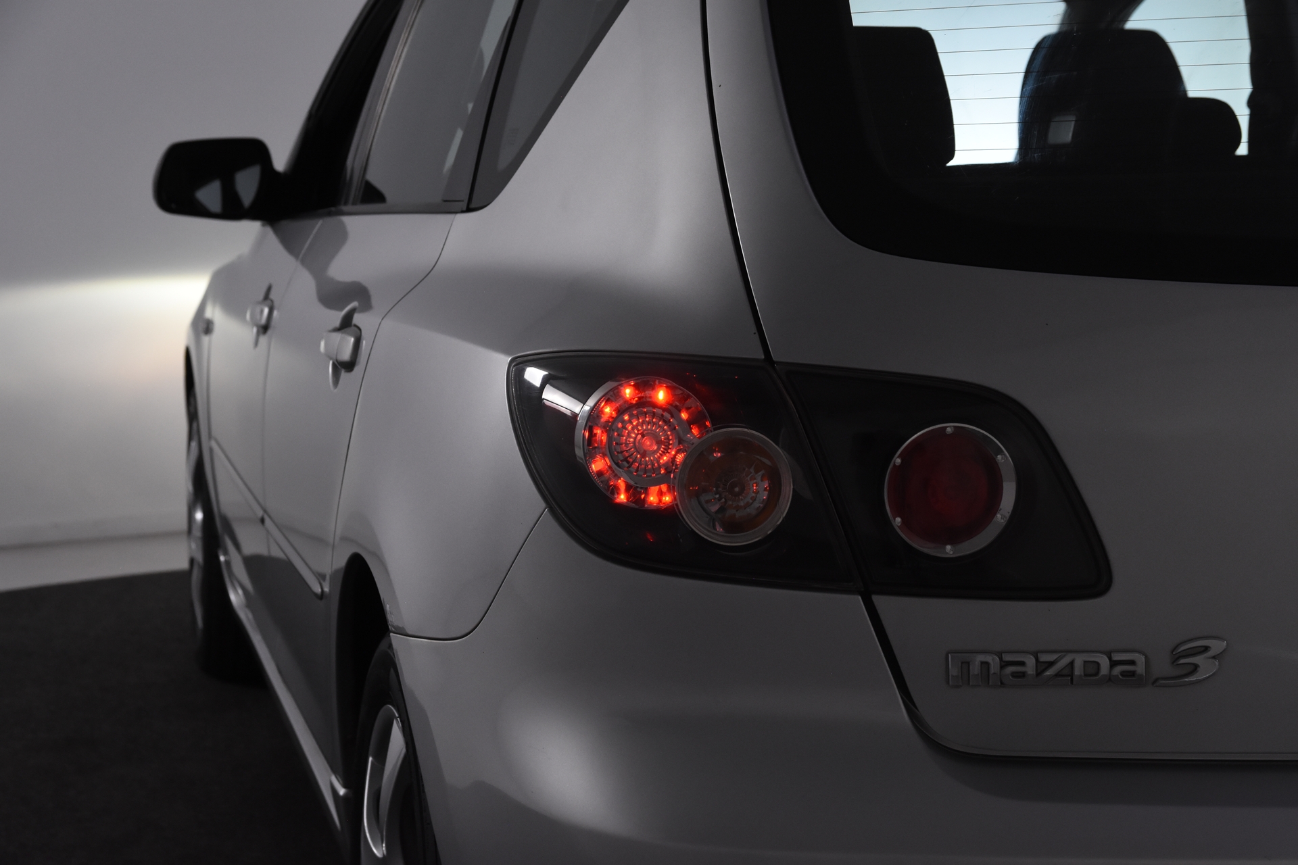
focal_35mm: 75
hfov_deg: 27.0
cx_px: 649
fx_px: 2704
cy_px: 432
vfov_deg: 18.2
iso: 1600
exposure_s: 1/200
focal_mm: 50
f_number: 7.1
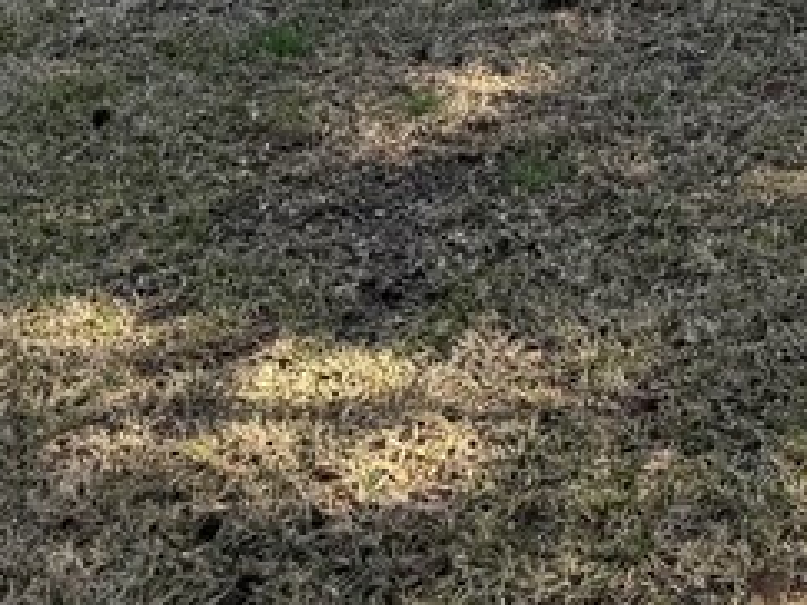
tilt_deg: -5.5
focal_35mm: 101
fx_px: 2353
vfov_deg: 12.6
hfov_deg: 18.1
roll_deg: +0.1
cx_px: 1059
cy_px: -648
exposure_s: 1/2252
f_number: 1.78
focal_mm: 6.76
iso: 80
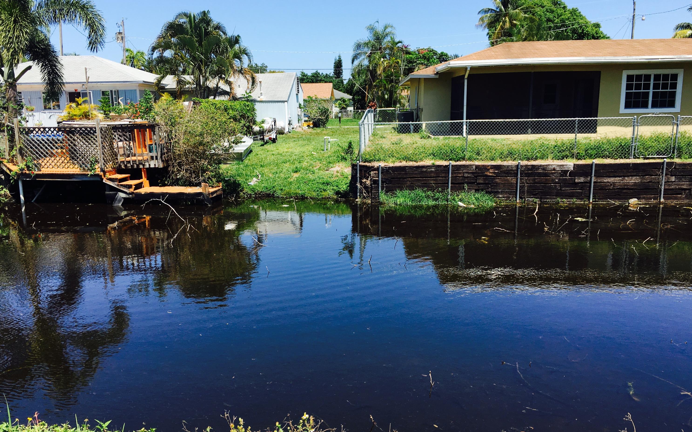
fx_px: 585
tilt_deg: -9.7
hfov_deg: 61.2
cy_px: 230
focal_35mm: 31
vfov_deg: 40.6
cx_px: 345
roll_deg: +0.8
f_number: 2.2
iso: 25
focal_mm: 4.15
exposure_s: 1/1148
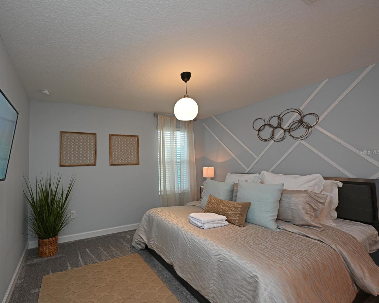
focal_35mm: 17
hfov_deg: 89.9
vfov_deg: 78.4
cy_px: 152
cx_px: 151
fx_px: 186
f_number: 4
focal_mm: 14.5
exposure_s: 1/60
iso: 400
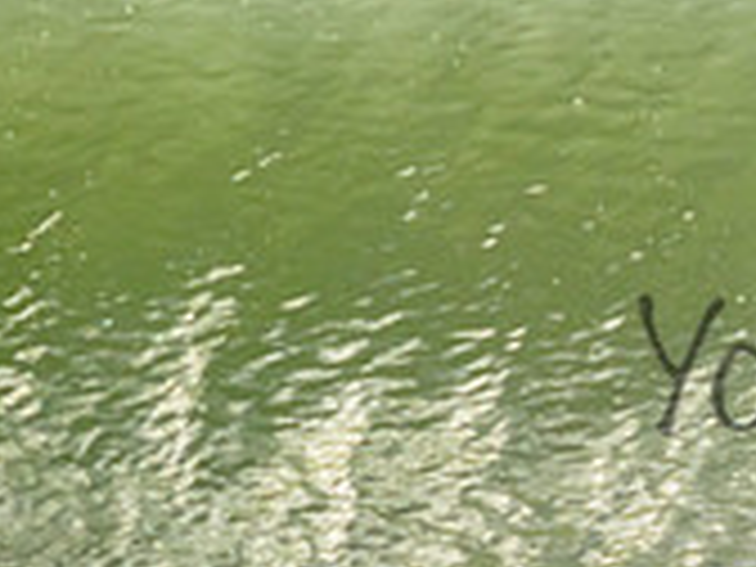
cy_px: 173
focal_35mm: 3124
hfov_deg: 0.6
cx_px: 1332
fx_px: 68227
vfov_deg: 0.5
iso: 800
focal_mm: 800
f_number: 11
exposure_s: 1/2000
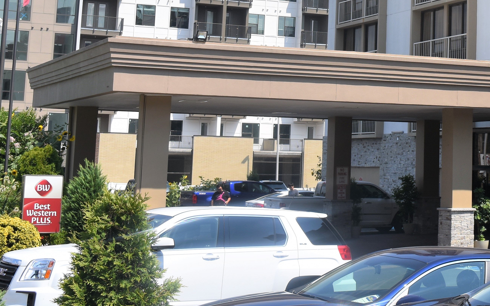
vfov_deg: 15.0
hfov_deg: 23.5
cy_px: -38
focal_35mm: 85
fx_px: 1135
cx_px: 473
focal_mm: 24
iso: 125
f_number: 8
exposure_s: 1/500
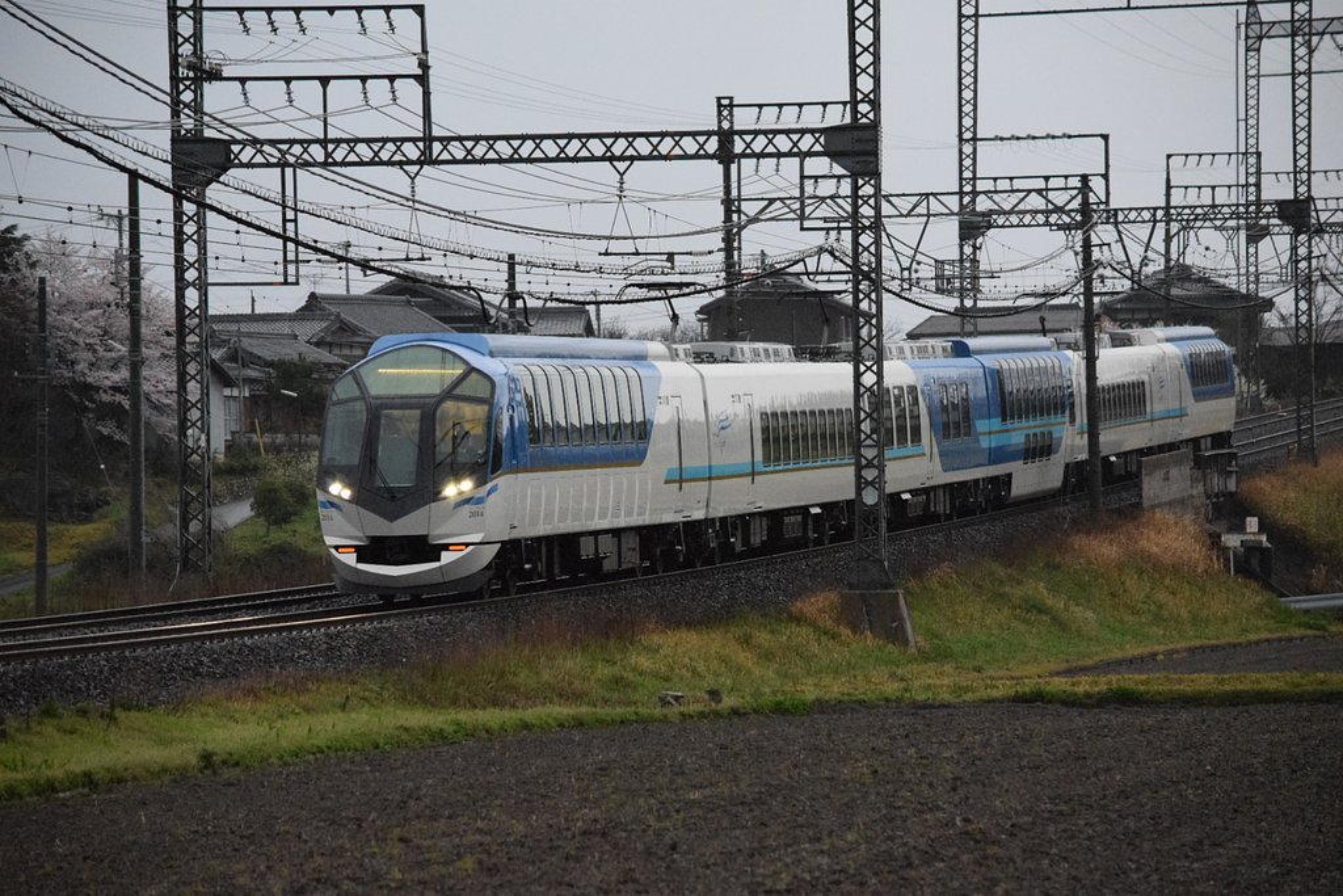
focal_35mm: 202
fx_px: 7555
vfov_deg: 6.8
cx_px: 672
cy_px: 448
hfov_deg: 10.2
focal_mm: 135
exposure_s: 1/1250
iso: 5000
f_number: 5.6
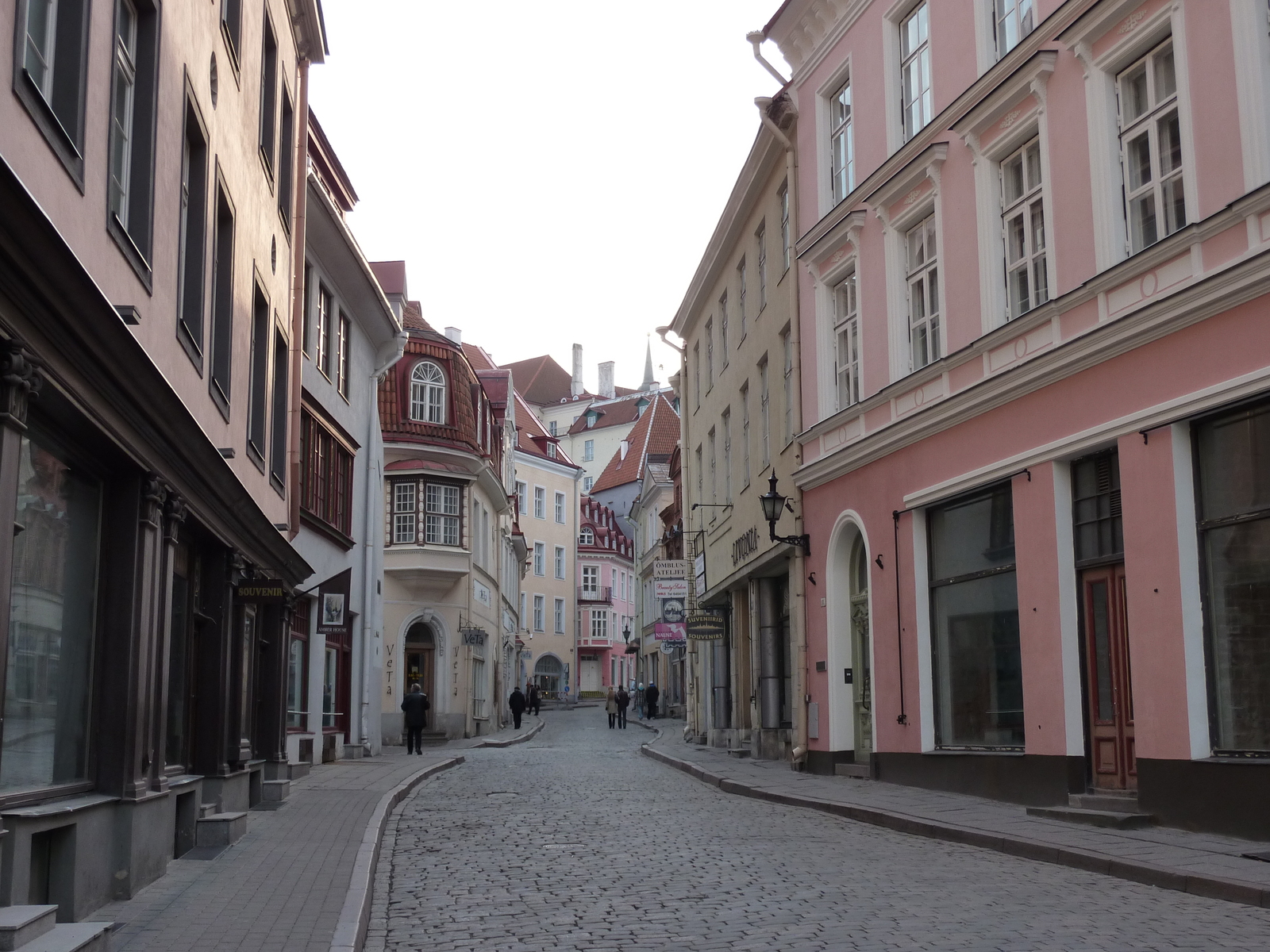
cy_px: 476
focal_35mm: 42
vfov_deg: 34.3
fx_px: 1541
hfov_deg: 44.8
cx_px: 635
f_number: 4
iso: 125
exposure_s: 1/200
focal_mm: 6.9
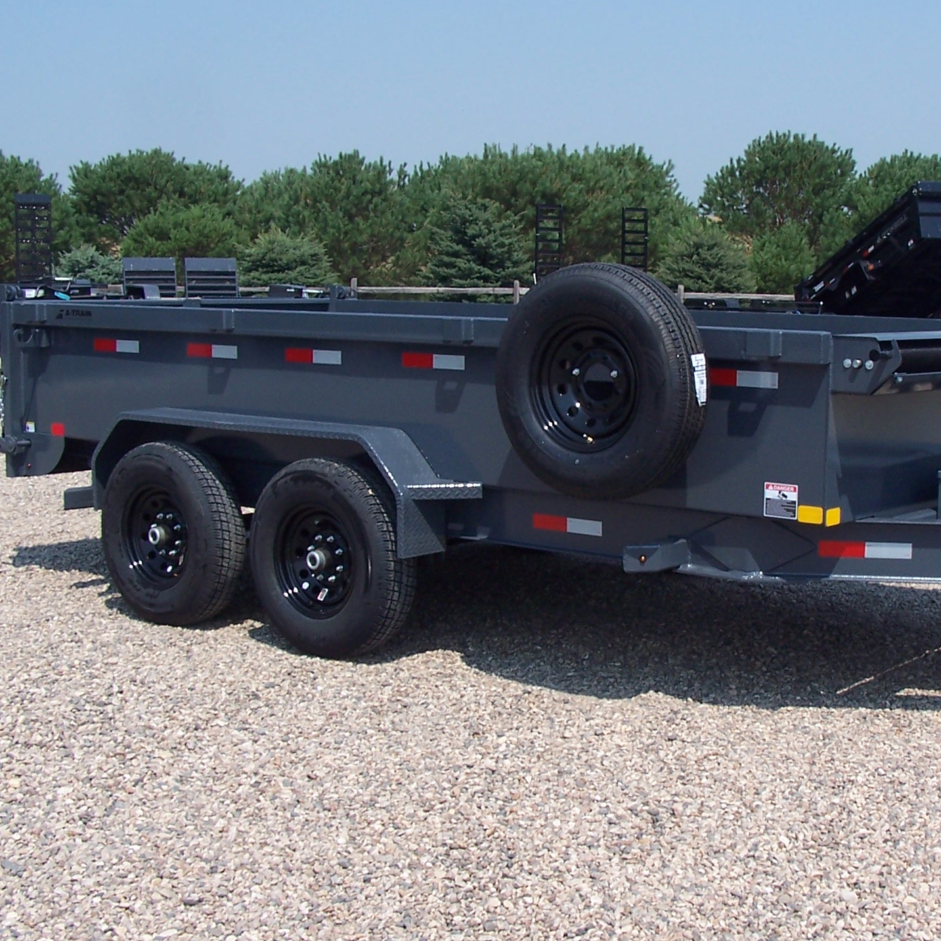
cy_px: 500
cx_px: 666
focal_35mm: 54
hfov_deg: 31.3
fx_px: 1661
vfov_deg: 31.6
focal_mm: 6.3
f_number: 5.6
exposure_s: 1/350
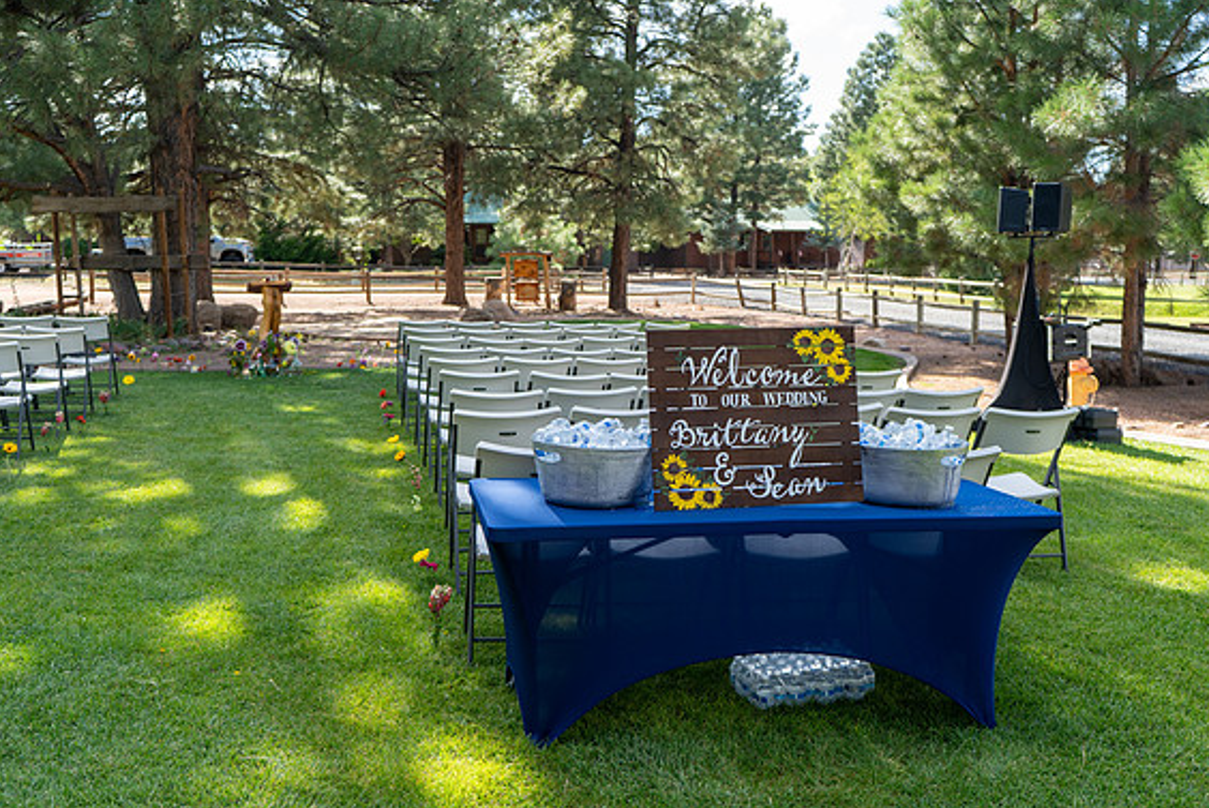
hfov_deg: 50.7
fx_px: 1277
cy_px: 400
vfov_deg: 35.1
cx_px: 604
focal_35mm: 38
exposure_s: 1/250
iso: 125
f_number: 4
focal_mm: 35
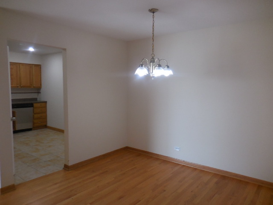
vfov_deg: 54.9
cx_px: 136
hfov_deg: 69.4
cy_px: 102
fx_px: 197
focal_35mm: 25
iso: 200
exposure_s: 1/30
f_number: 3.3
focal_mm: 4.5
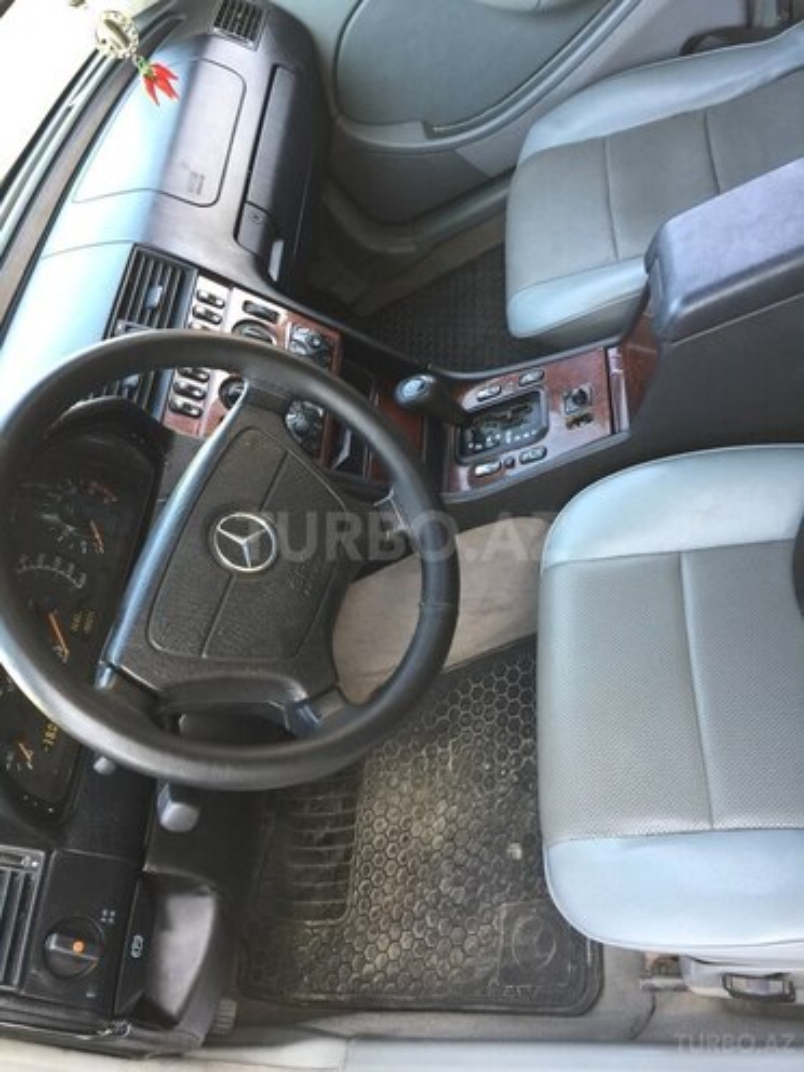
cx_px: 402
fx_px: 898
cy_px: 536
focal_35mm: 29
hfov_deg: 48.2
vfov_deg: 61.7
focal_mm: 4.15
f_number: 2.2
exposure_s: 1/33
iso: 40
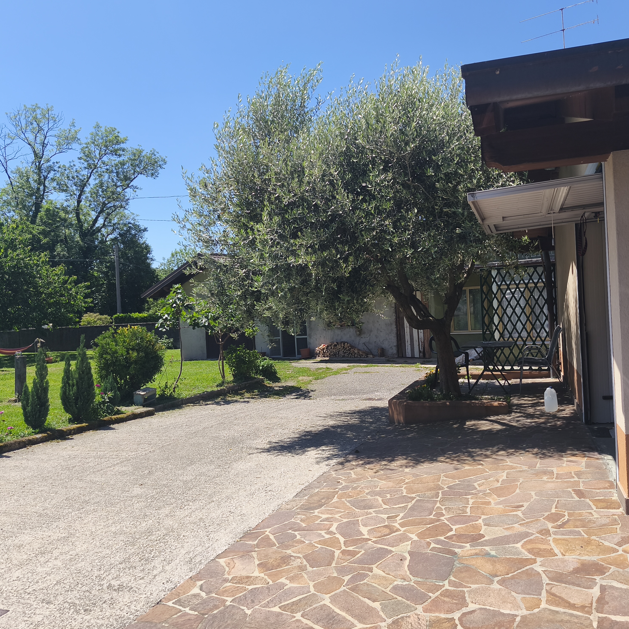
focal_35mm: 28
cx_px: 347
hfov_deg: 57.2
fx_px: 576
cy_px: 318
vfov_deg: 57.3
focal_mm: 6.18
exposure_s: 1/757
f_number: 1.65
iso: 50
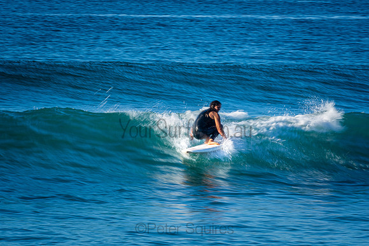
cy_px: 123
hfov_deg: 2.7
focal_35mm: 750
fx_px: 7689
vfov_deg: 1.8
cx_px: 184
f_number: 25
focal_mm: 500
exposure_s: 1/20
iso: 100
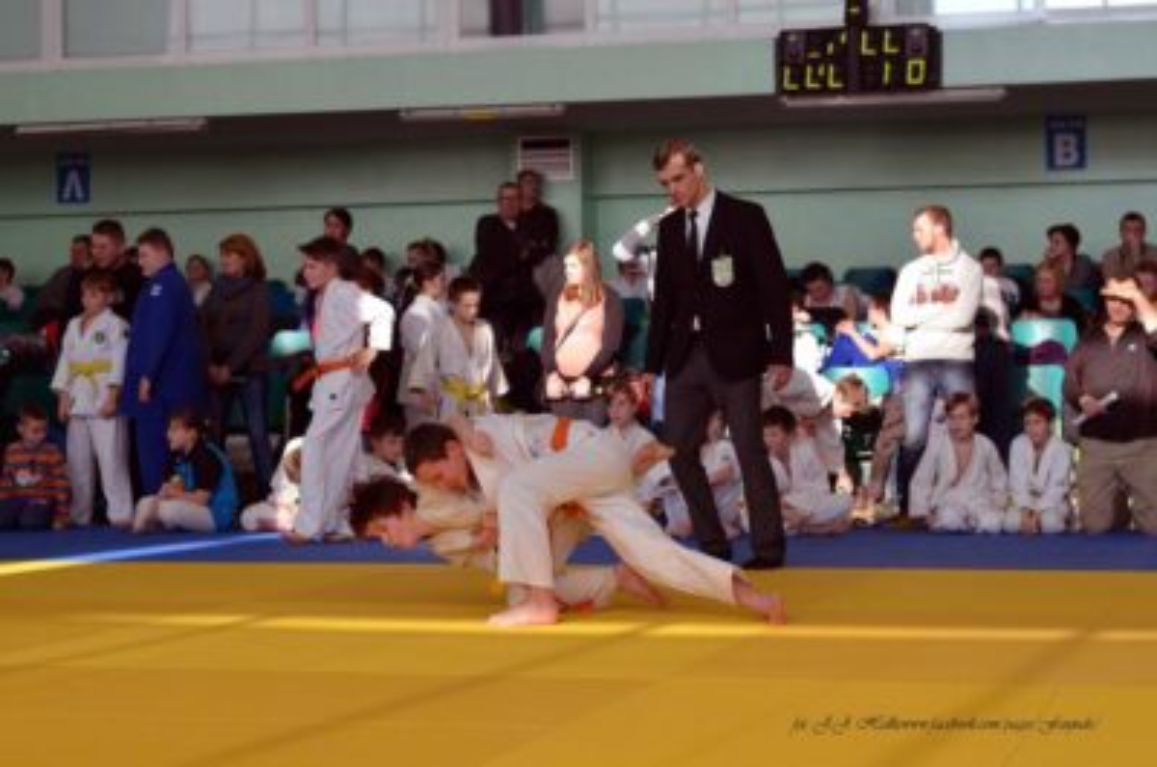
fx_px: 2406
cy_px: 384
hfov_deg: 27.0
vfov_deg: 18.1
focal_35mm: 75
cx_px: 578
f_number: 4
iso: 400
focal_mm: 50
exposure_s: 1/800
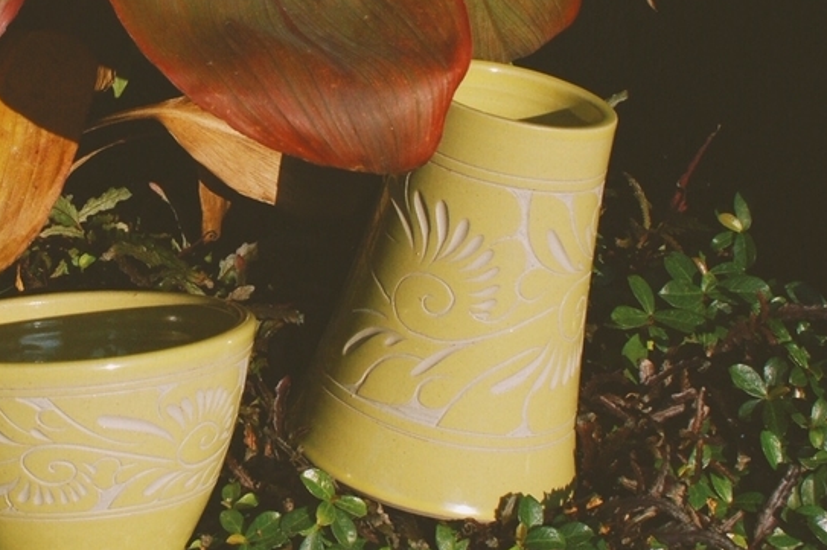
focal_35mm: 99
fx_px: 2271
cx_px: 55
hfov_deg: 20.2
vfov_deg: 13.8
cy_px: 231
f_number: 16
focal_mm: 35
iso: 800
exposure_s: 1/400
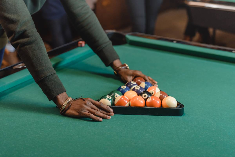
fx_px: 457
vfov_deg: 19.5
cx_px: 118
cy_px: 78
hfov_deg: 28.8
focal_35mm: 70
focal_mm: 70
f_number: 3.2
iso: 640
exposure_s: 1/160
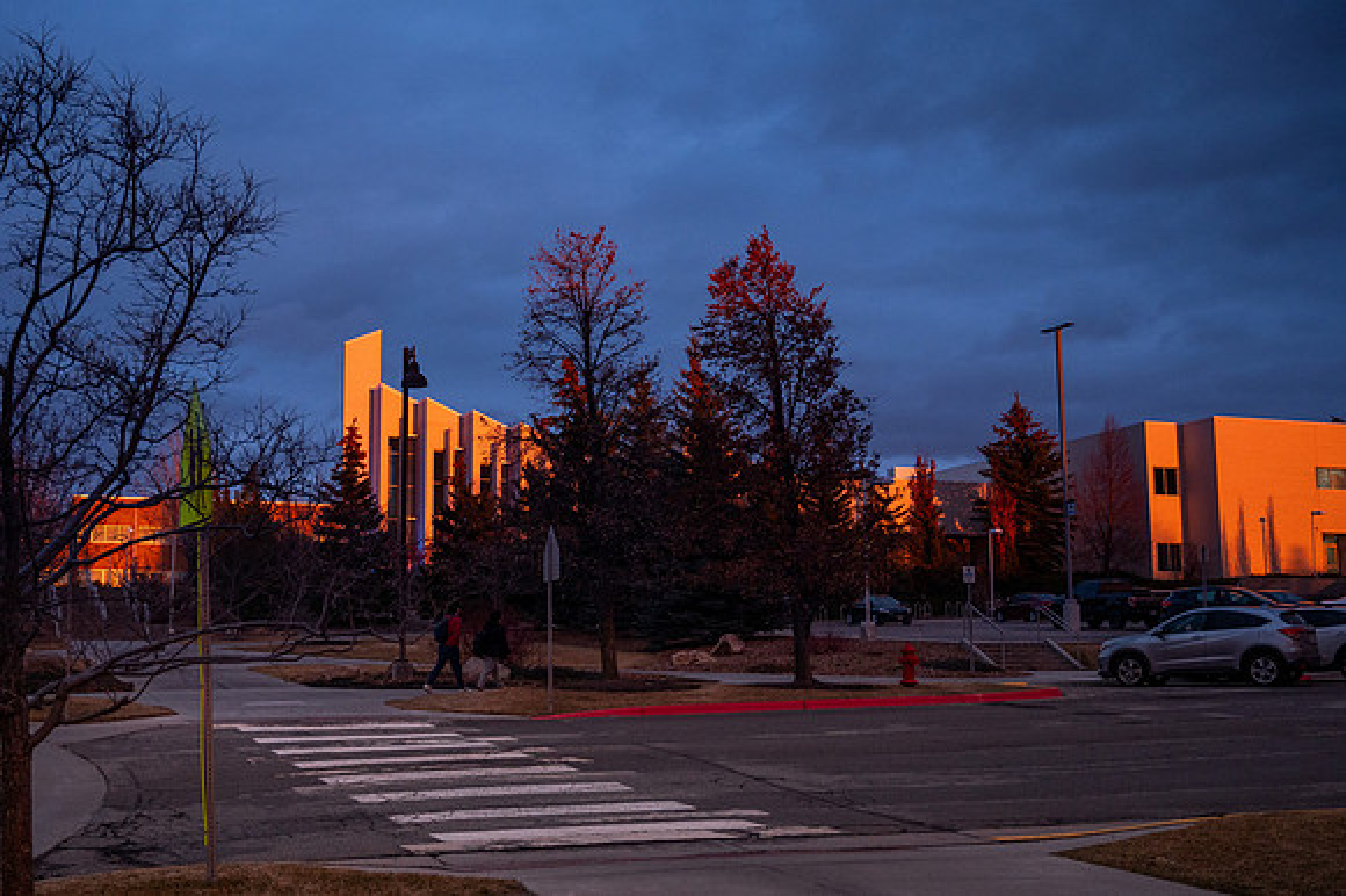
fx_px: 1678
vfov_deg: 29.9
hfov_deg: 43.6
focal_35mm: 45
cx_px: 577
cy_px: 448
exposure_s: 1/500
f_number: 4
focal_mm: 39
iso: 2000
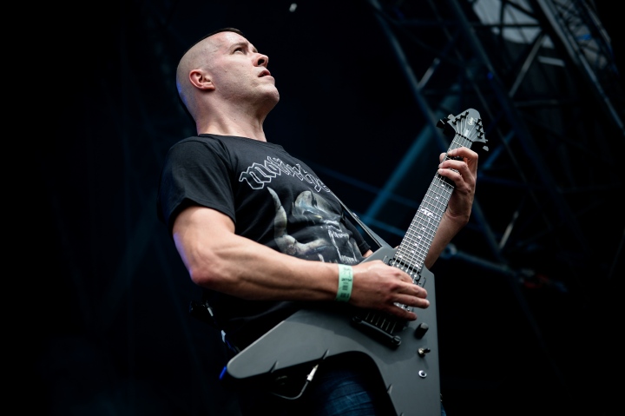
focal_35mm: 70
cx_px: 312
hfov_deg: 28.9
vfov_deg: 19.4
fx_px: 1214
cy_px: 208
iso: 200
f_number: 2.8
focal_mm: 70
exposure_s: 1/2000
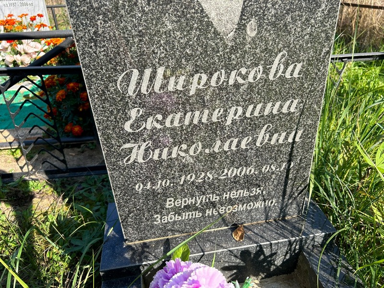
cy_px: 144
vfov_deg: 53.1
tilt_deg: -29.7
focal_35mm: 26
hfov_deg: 67.3
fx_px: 288
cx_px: 192
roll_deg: +2.0
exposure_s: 1/1058
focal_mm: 5.7
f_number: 1.5
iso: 50
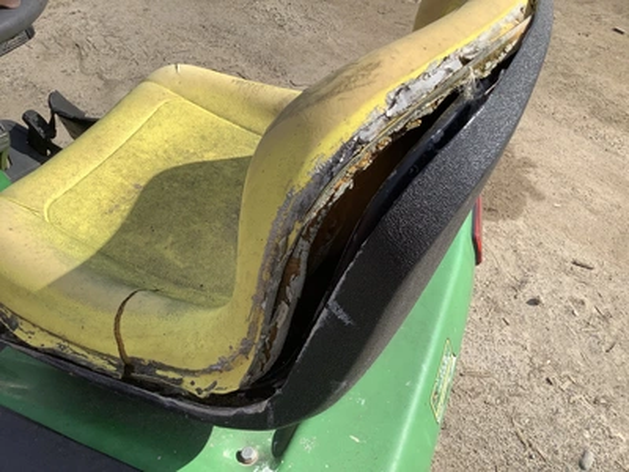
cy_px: 236
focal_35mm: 31
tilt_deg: -45.6
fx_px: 563
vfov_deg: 45.4
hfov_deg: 58.4
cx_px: 314
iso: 25
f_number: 2.4
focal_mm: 3.3
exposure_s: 1/1253
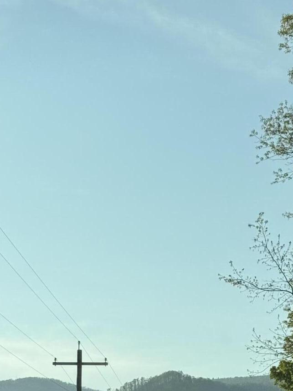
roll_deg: -2.7
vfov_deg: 17.2
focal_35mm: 112
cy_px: 375
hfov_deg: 13.2
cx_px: 163
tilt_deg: +14.3
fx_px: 1264
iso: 64
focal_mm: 6.76
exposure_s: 1/7143
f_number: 1.78
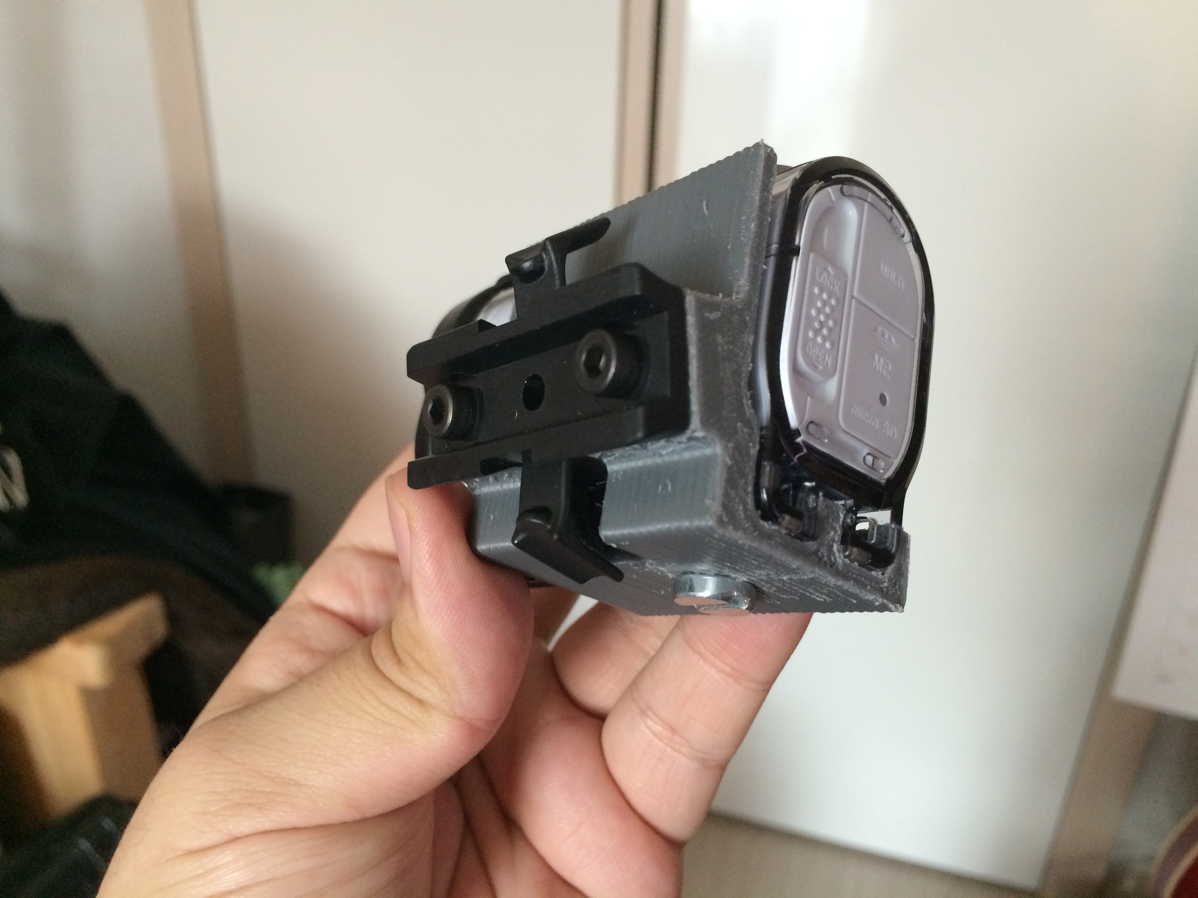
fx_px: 1004
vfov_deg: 48.2
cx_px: 599
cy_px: 449
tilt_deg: -29.4
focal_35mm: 29
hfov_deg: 61.7
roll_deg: -1.9
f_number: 2.2
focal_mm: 4.15
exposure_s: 1/30
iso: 200
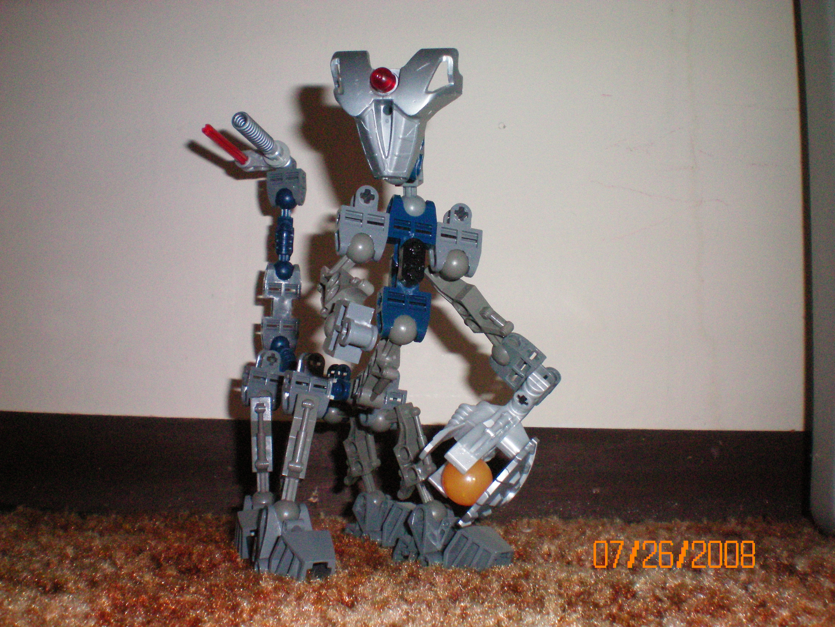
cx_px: 418
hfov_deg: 49.0
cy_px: 314
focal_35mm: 38
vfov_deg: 37.7
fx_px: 917
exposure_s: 1/60
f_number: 4.6
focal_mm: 6.3
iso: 400
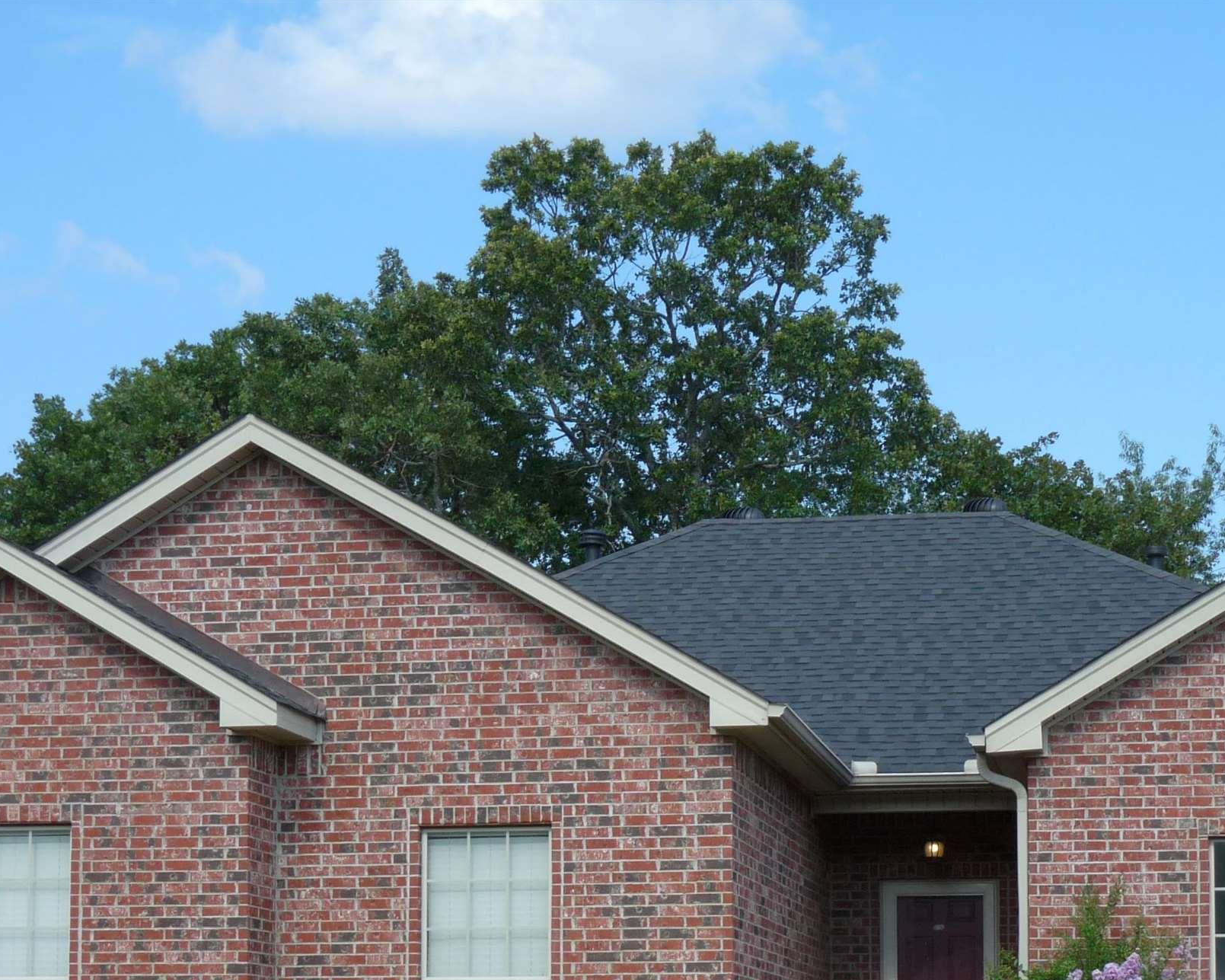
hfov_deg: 23.3
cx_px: 728
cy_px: 875
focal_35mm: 82
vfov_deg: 18.4
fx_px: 2973
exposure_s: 1/640
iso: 100
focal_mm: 7.8
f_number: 3
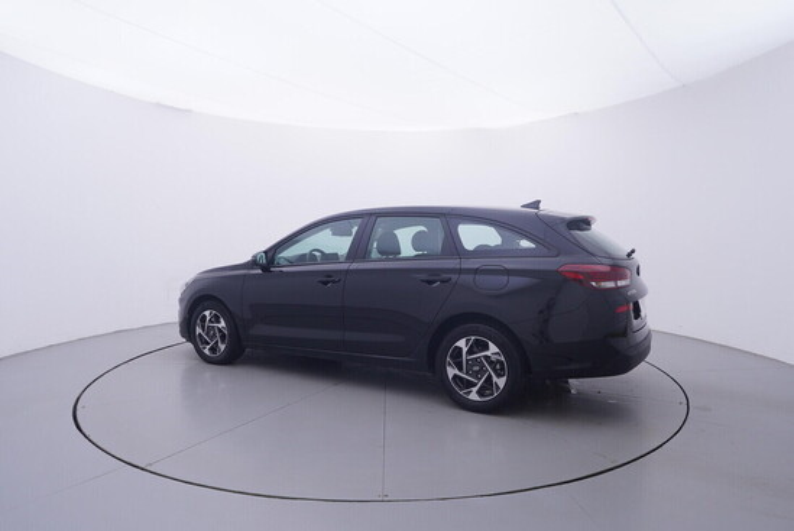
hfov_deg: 77.3
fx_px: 497
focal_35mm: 22
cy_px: 266
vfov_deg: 56.2
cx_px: 397
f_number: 5
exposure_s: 1/80
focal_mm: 15
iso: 200
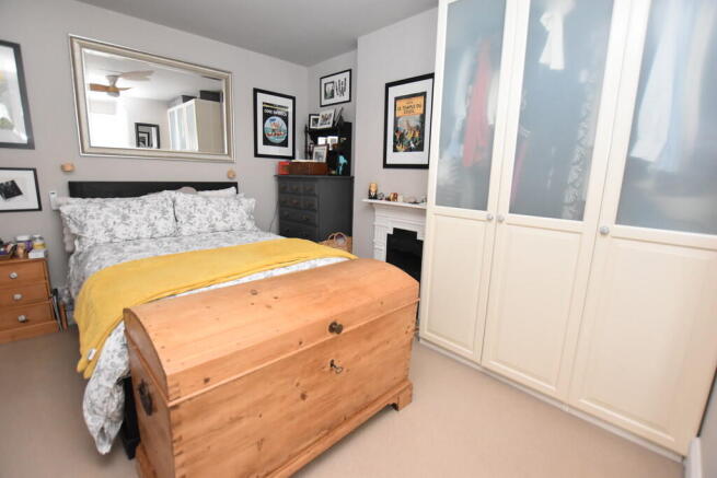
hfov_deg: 95.0
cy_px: 239
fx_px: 329
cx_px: 358
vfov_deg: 72.1
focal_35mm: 16
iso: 2500
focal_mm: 11
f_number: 3.5
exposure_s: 1/60
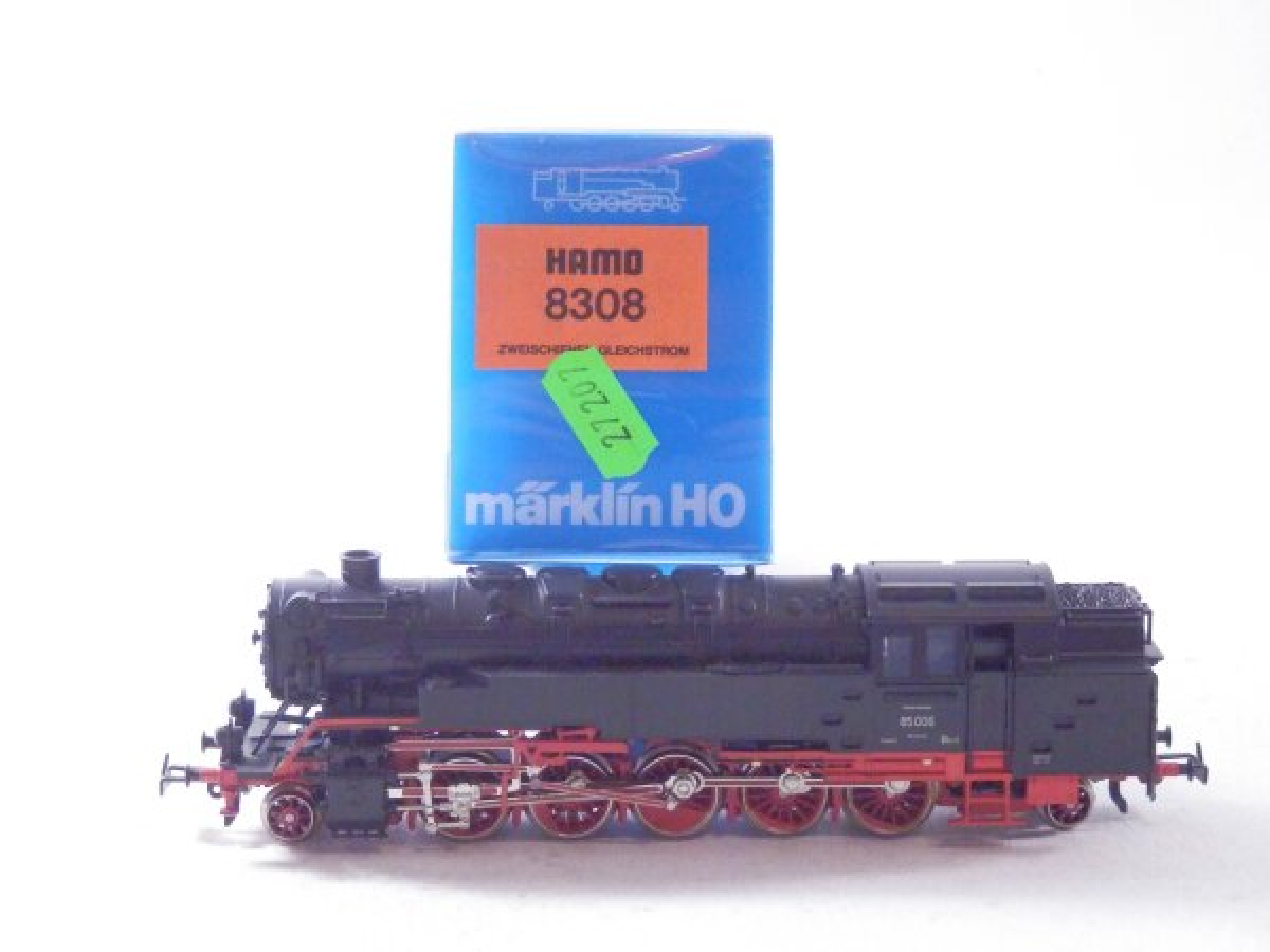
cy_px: 476
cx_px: 635
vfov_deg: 22.3
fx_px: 2421
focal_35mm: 66
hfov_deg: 29.4
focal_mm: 11.9
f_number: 4.4
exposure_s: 1/160
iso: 2000
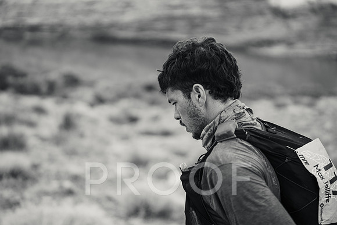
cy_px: 112
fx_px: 468
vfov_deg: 27.0
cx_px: 168
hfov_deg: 39.6
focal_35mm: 50
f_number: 1.8
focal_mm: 50
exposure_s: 1/2000
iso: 320
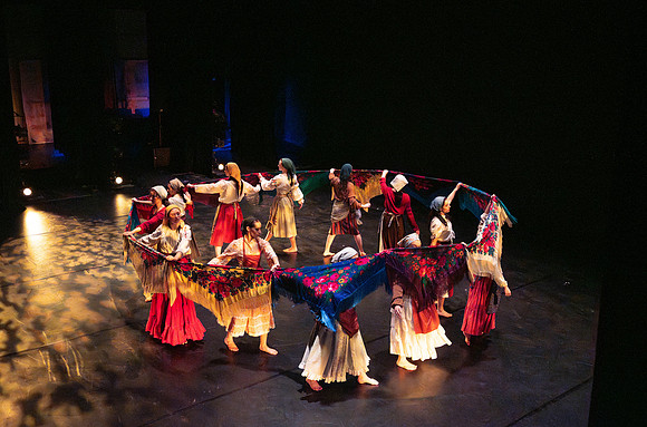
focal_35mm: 33
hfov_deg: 56.7
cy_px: 183
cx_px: 314
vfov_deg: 39.2
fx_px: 599
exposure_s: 1/250
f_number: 2.8
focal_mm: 29.5
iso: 2000
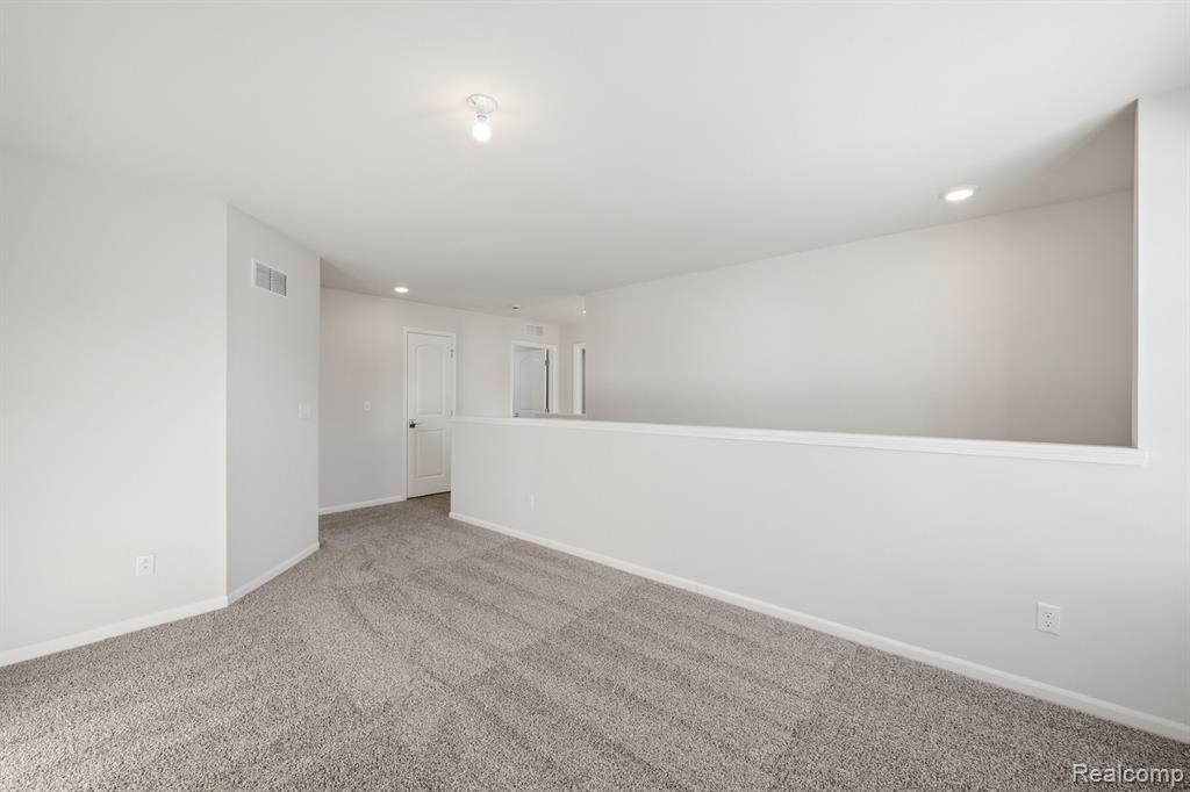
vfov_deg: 81.2
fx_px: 463
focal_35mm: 14
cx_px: 595
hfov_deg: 104.3
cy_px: 396
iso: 50
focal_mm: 14
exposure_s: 1/40
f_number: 9
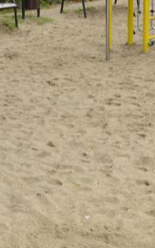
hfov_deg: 11.2
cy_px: 51
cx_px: 47
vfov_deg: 17.7
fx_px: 792
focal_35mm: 117
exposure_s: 1/50
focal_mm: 38
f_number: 7.1
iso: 100
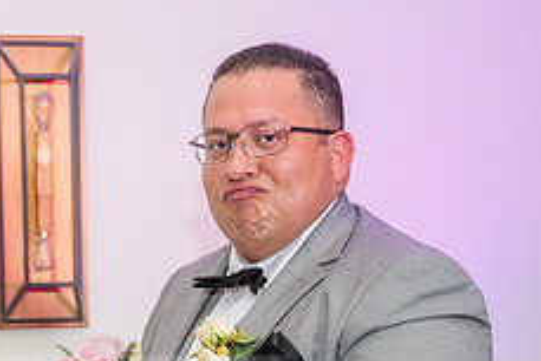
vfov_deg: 13.7
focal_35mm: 97
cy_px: 441
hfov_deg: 20.7
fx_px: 1459
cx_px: 90
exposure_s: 1/100
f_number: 2.8
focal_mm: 36
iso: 800
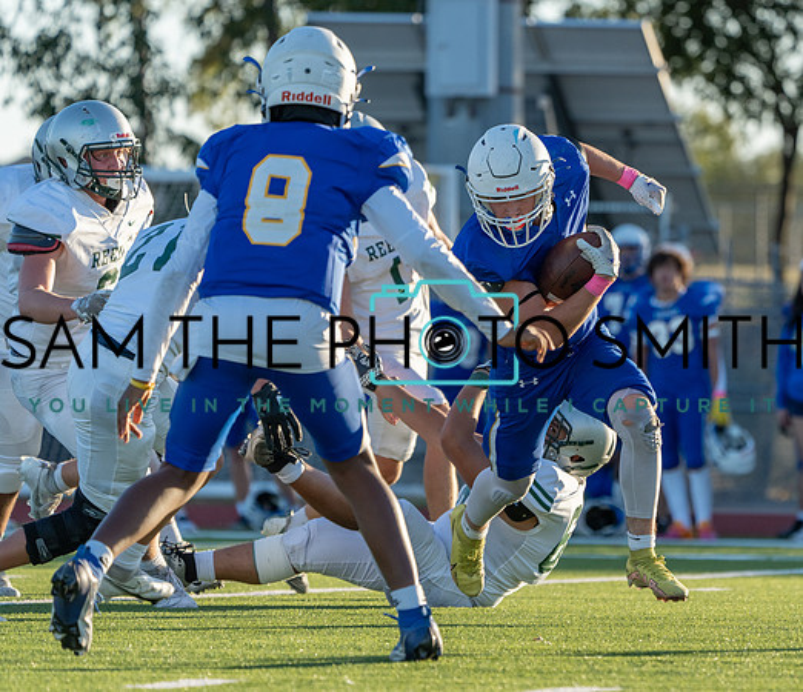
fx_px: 9175
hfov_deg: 5.0
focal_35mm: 374
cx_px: 567
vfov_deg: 4.3
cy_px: 378
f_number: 5.6
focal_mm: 291
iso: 500
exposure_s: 1/1250
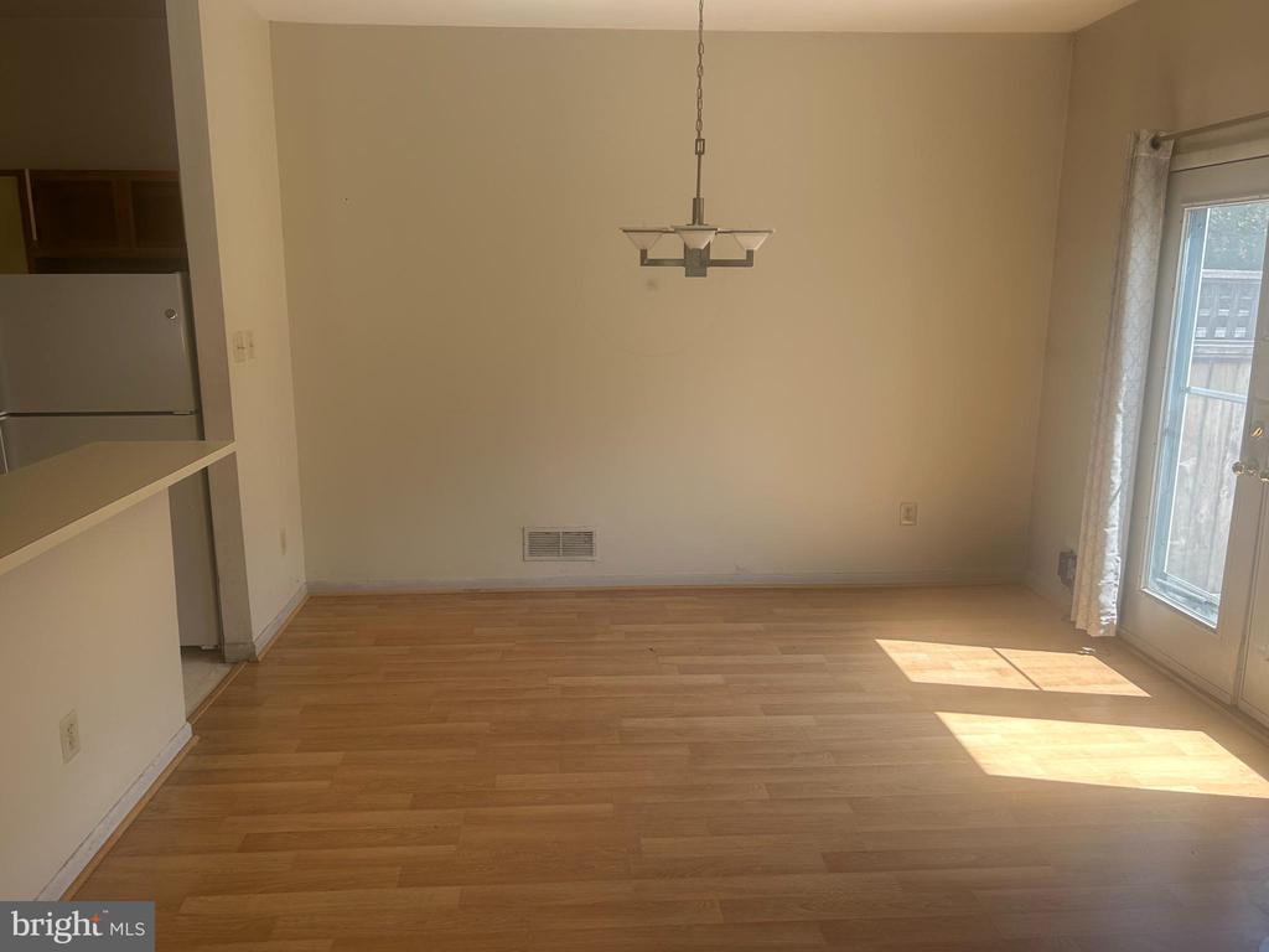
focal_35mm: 26
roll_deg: -0.7
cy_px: 476
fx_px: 953
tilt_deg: -12.2
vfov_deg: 53.1
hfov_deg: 67.3
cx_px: 634
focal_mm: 5.7
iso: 40
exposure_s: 1/208
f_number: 1.5
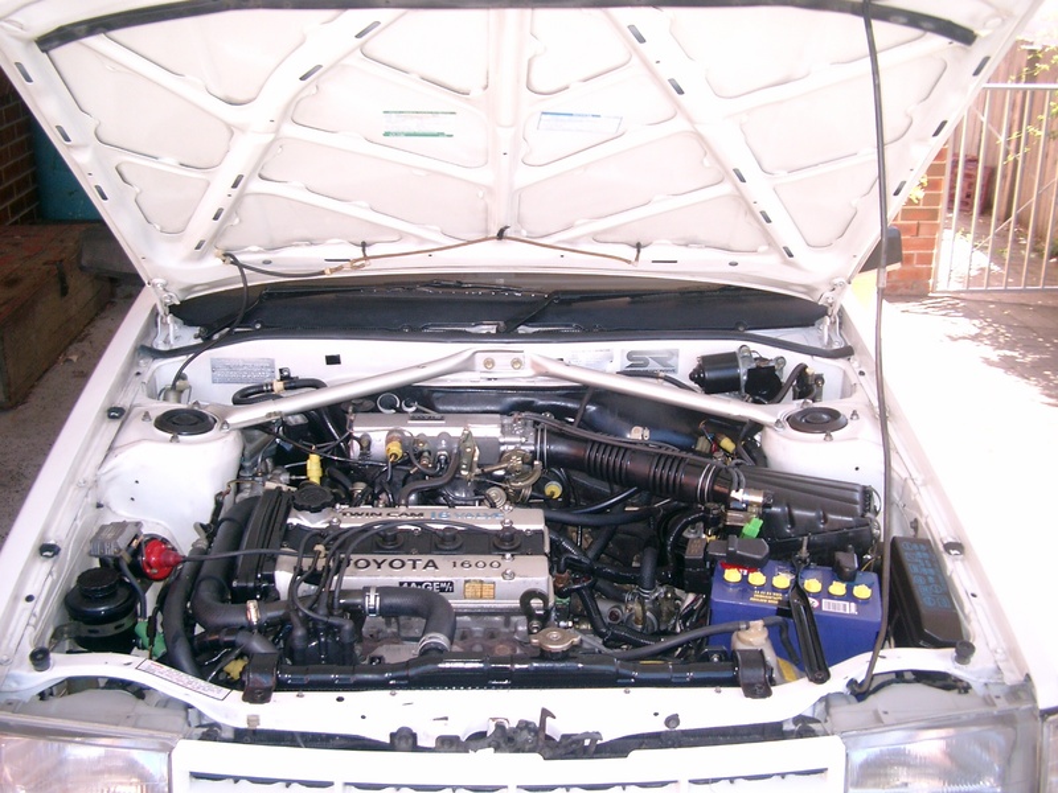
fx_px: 1131
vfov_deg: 38.7
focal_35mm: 37
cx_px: 529
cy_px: 396
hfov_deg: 50.1
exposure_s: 1/160
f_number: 2.6
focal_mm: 7.6
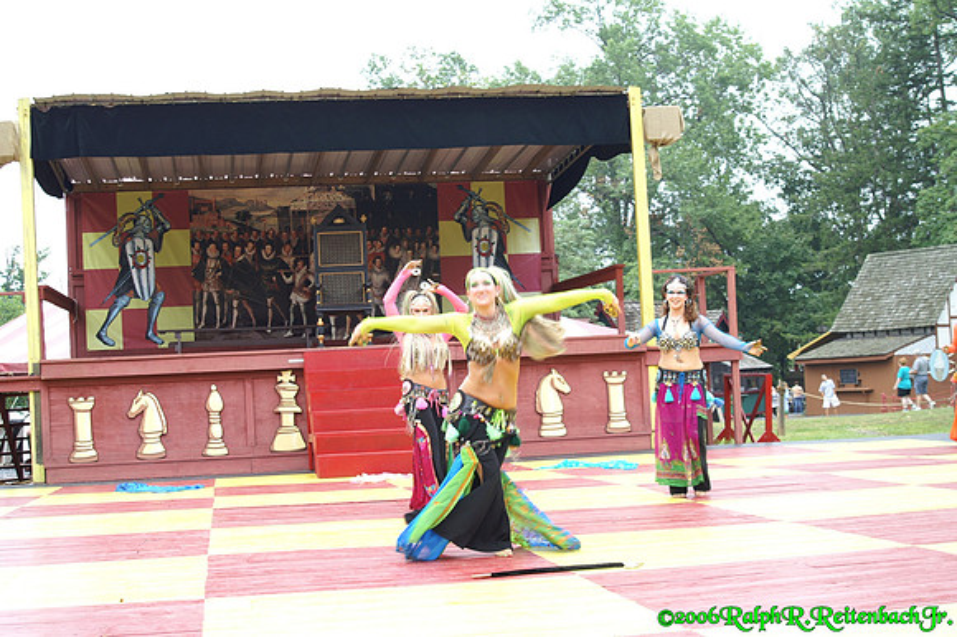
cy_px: 318
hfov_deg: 37.9
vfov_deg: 25.7
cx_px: 478
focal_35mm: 52
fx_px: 1395
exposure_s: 1/45
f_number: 5.6
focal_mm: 35
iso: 100
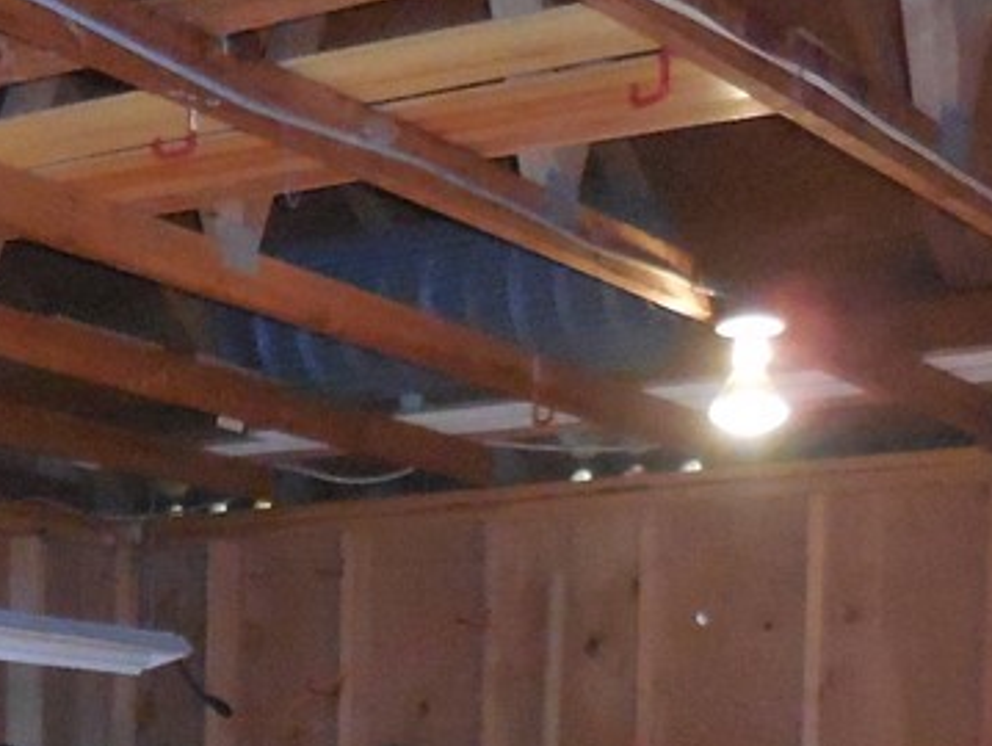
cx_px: -17
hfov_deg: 20.2
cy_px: 986
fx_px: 2696
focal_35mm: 94
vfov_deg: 15.0
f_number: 3.7
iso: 1600
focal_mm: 5.9
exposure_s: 1/30
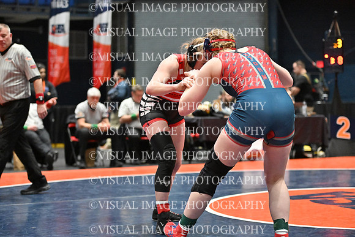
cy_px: 118
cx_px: 178
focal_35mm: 86
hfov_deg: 23.6
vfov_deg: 15.9
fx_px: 848
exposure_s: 1/1250
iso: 6400
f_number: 2.8
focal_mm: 86
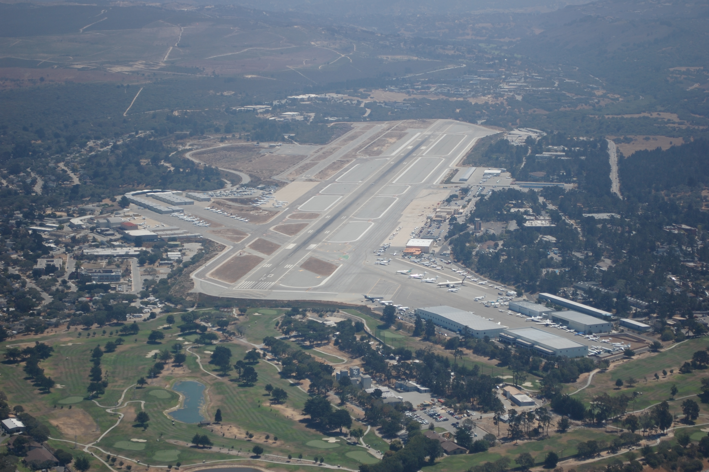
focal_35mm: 82
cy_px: 236
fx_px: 1623
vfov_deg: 16.5
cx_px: 354
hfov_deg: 24.6
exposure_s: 1/800
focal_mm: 55
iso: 200
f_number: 5.6
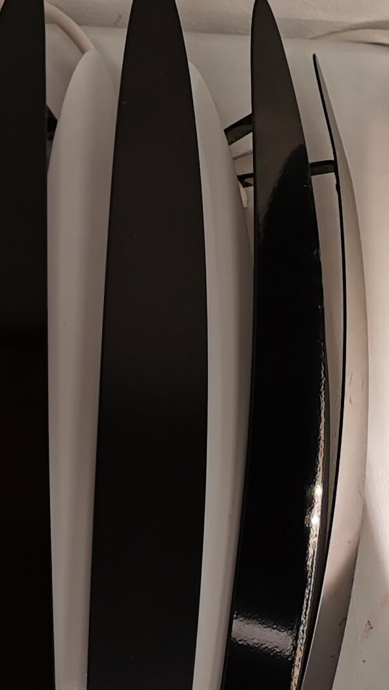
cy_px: 463
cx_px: 403
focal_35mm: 101
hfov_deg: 11.9
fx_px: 1851
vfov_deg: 21.1
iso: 50
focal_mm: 5.56
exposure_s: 1/108
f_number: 1.6
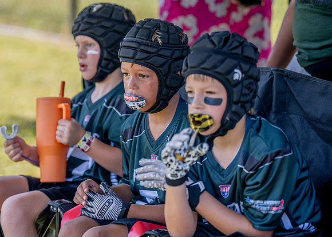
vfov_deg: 9.3
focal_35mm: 154
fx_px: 1449
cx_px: 130
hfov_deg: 13.1
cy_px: 103
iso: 250
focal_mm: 129
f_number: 2.8
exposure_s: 1/1000
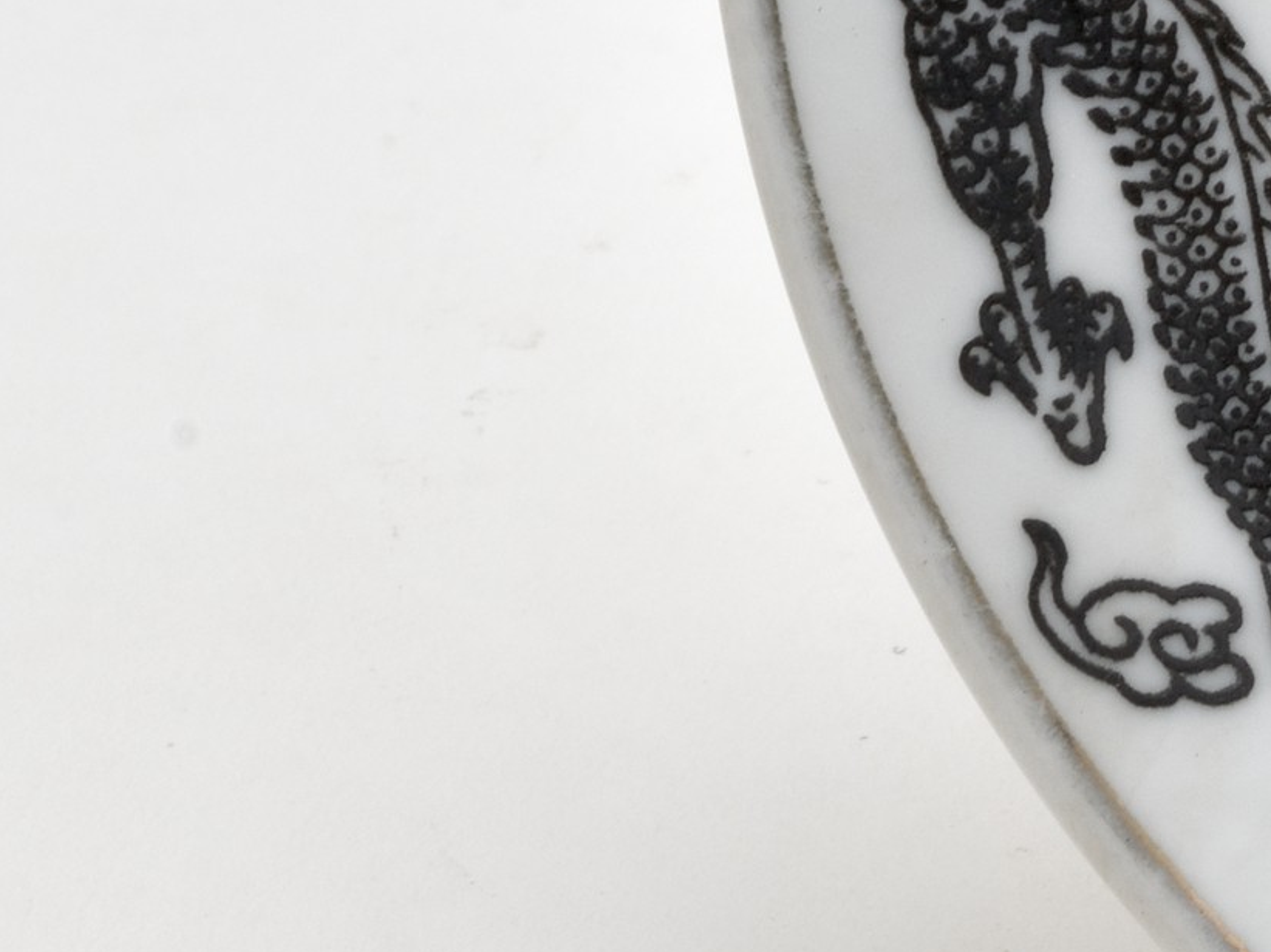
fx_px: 11599
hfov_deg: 6.1
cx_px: 2574
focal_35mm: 316
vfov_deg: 4.7
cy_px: -244
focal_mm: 60
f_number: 22
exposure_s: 1/25
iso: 100
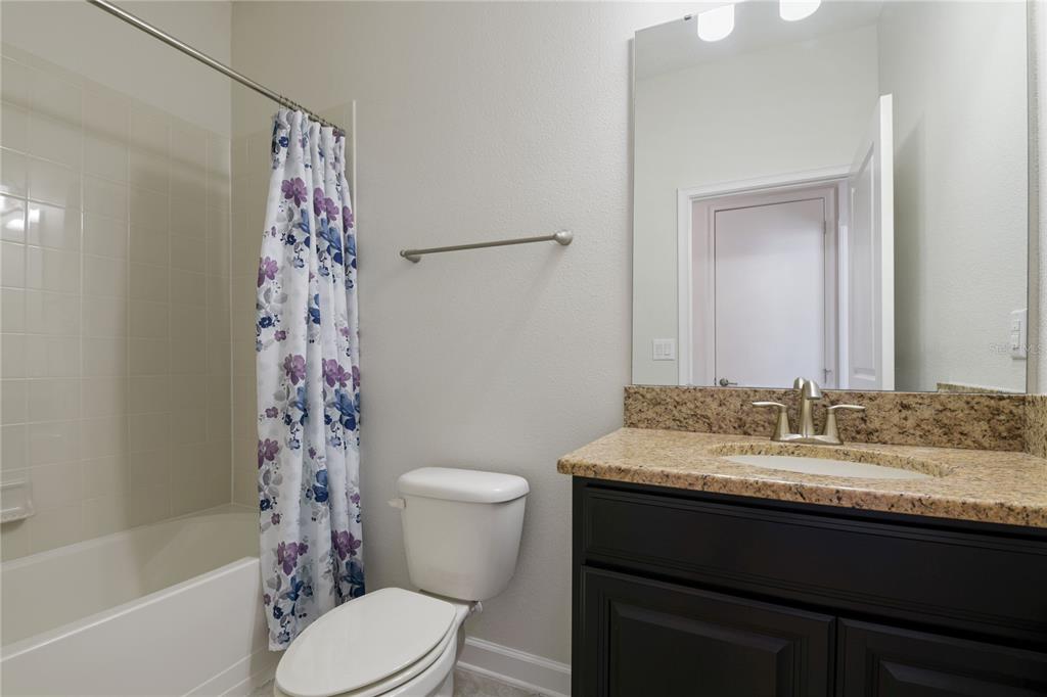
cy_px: 348
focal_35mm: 17
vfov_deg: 70.4
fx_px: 494
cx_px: 524
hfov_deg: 93.3
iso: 100
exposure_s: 1.6
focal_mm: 17
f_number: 9
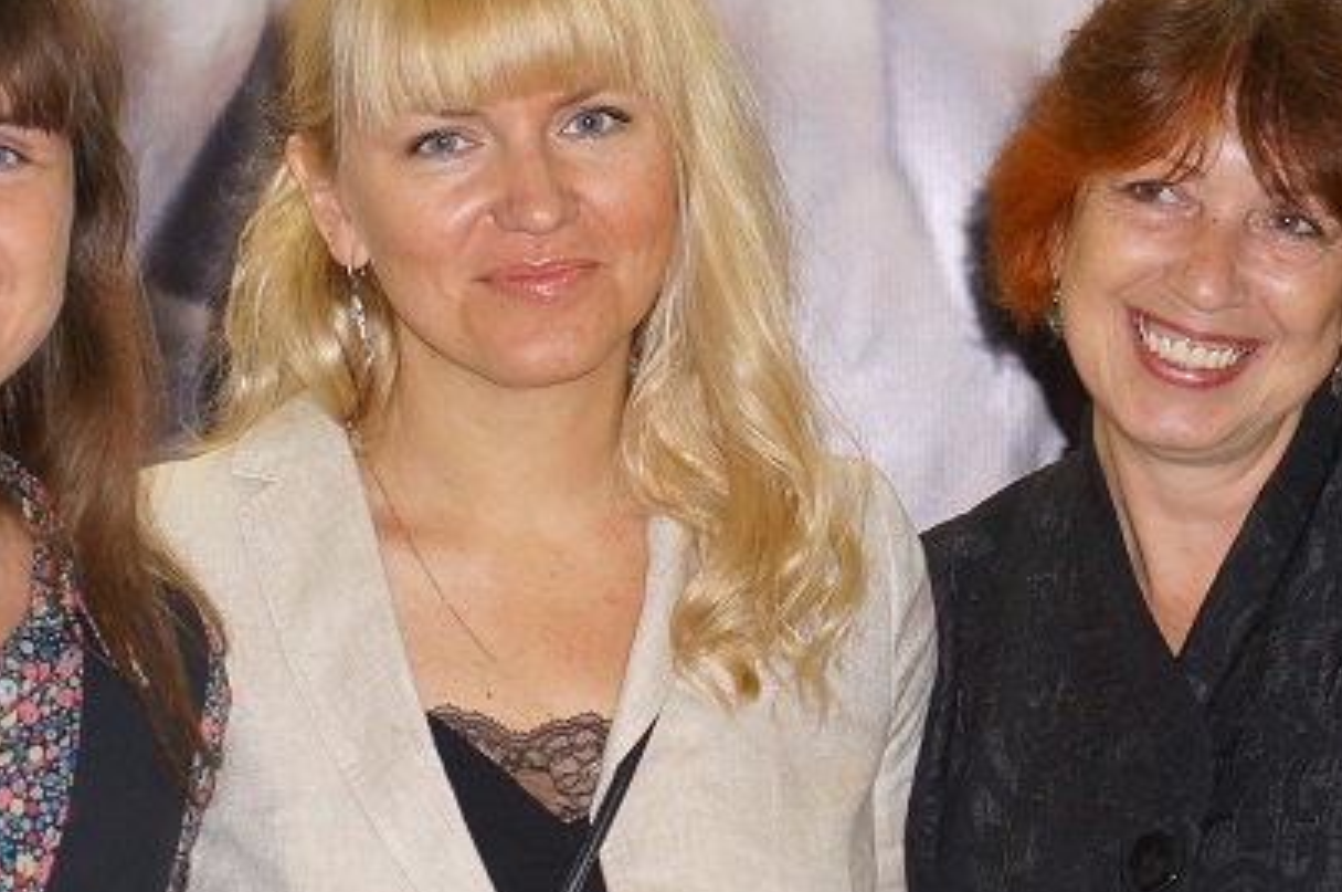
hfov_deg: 14.6
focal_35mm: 140
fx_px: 5222
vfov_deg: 9.7
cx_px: 524
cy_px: 640
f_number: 4.5
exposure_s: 1/125
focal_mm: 37
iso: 800
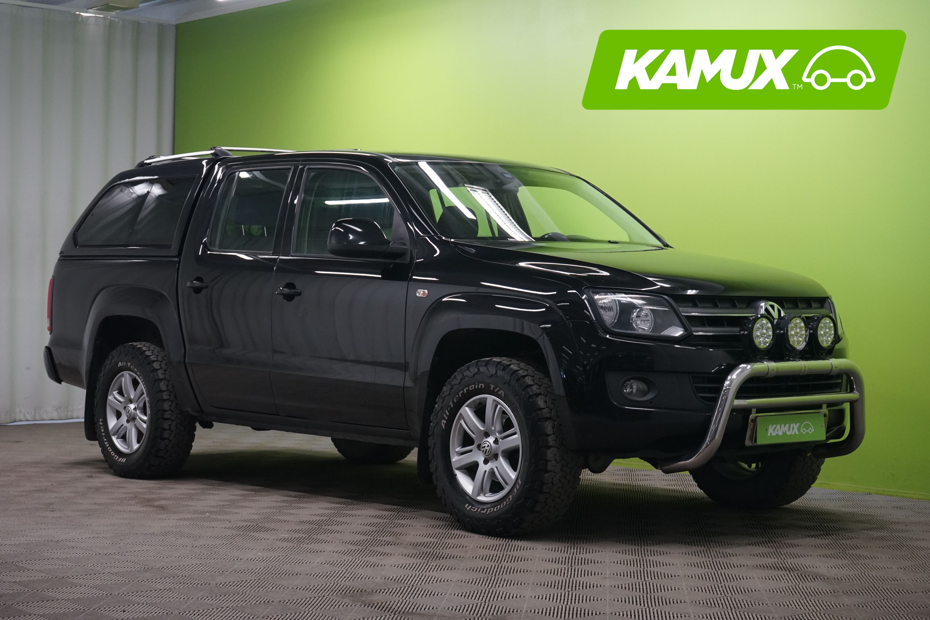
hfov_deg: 29.7
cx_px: 465
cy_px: 310
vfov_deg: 20.0
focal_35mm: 68
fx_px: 1757
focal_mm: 68
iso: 2000
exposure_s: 1/25
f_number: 9
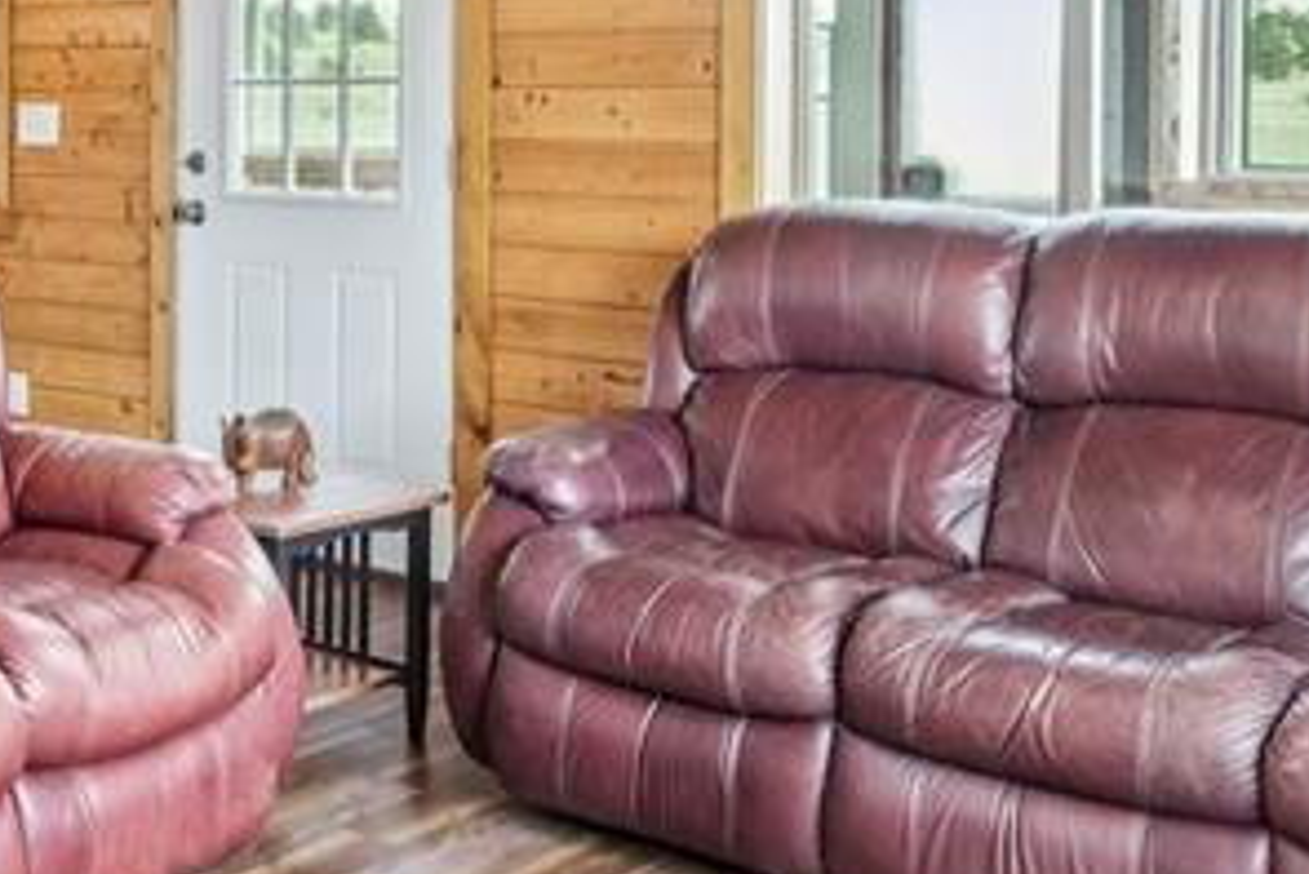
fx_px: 1892
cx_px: 9
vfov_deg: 25.0
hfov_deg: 34.8
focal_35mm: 52
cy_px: 35
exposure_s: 1/6
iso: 800
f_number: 8
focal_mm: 10
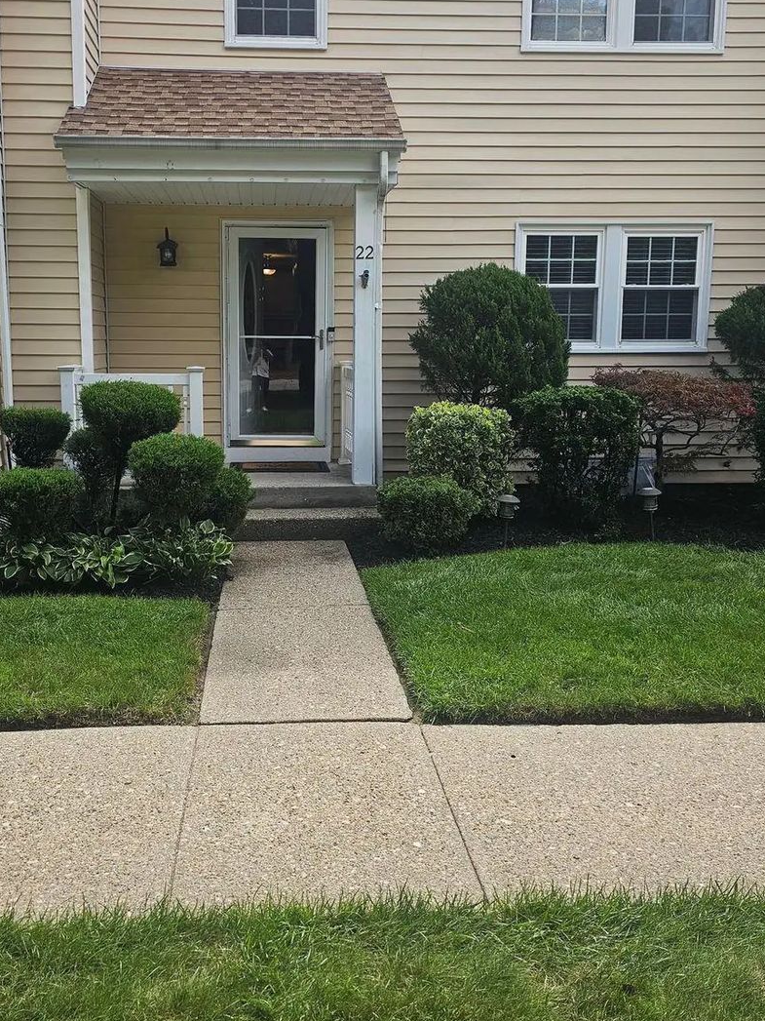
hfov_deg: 46.4
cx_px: 293
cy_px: 442
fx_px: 884
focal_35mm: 30
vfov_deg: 59.7
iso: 20
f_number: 1.7
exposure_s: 1/404
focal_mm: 6.3
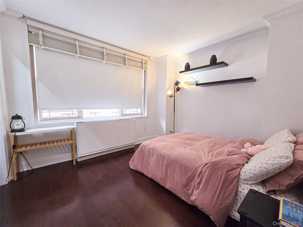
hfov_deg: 106.2
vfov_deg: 89.9
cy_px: 114
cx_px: 152
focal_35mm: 13
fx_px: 114
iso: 160
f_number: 2.2
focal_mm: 2.2
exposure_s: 1/60
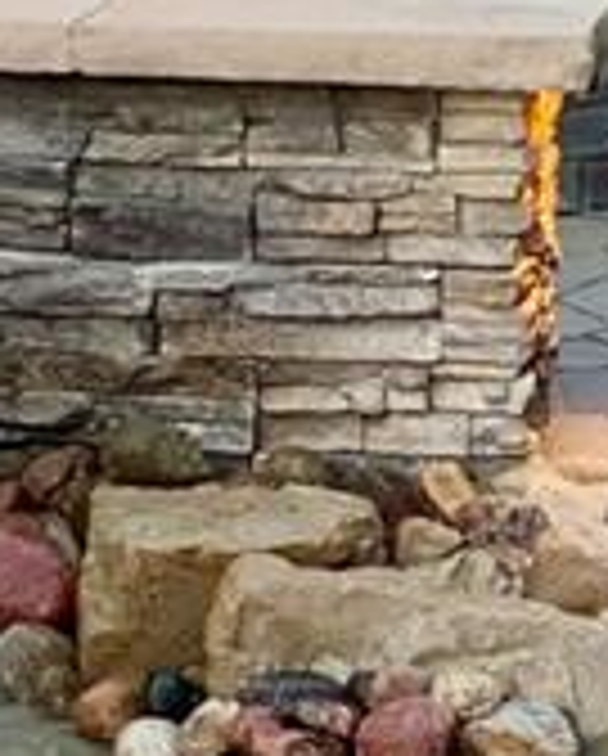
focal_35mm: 202
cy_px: 414
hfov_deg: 7.7
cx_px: 356
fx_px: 4531
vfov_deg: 9.5
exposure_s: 1/60
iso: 50
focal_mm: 3
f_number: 1.8
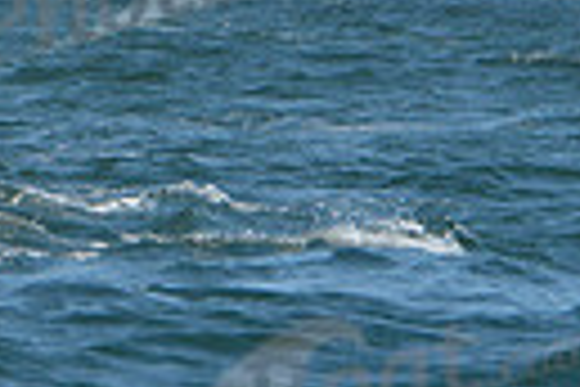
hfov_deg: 2.3
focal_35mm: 901
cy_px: -218
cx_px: -265
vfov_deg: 1.5
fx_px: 14515
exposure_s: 1/1250
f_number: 9
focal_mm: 200
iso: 280
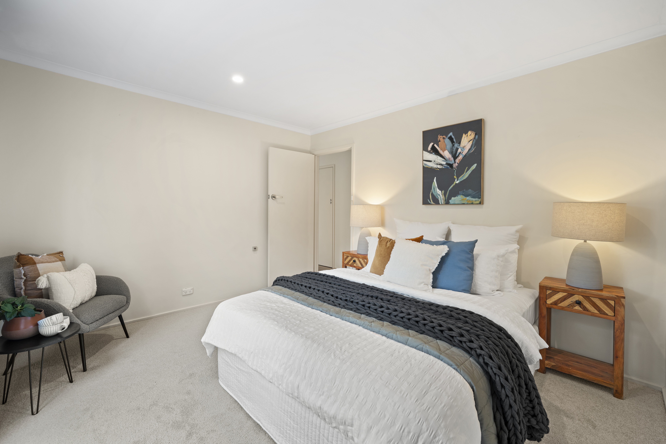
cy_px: 222
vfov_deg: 81.2
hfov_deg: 104.3
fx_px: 259
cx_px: 333
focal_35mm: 14
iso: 400
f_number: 7.1
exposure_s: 1/5
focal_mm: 14
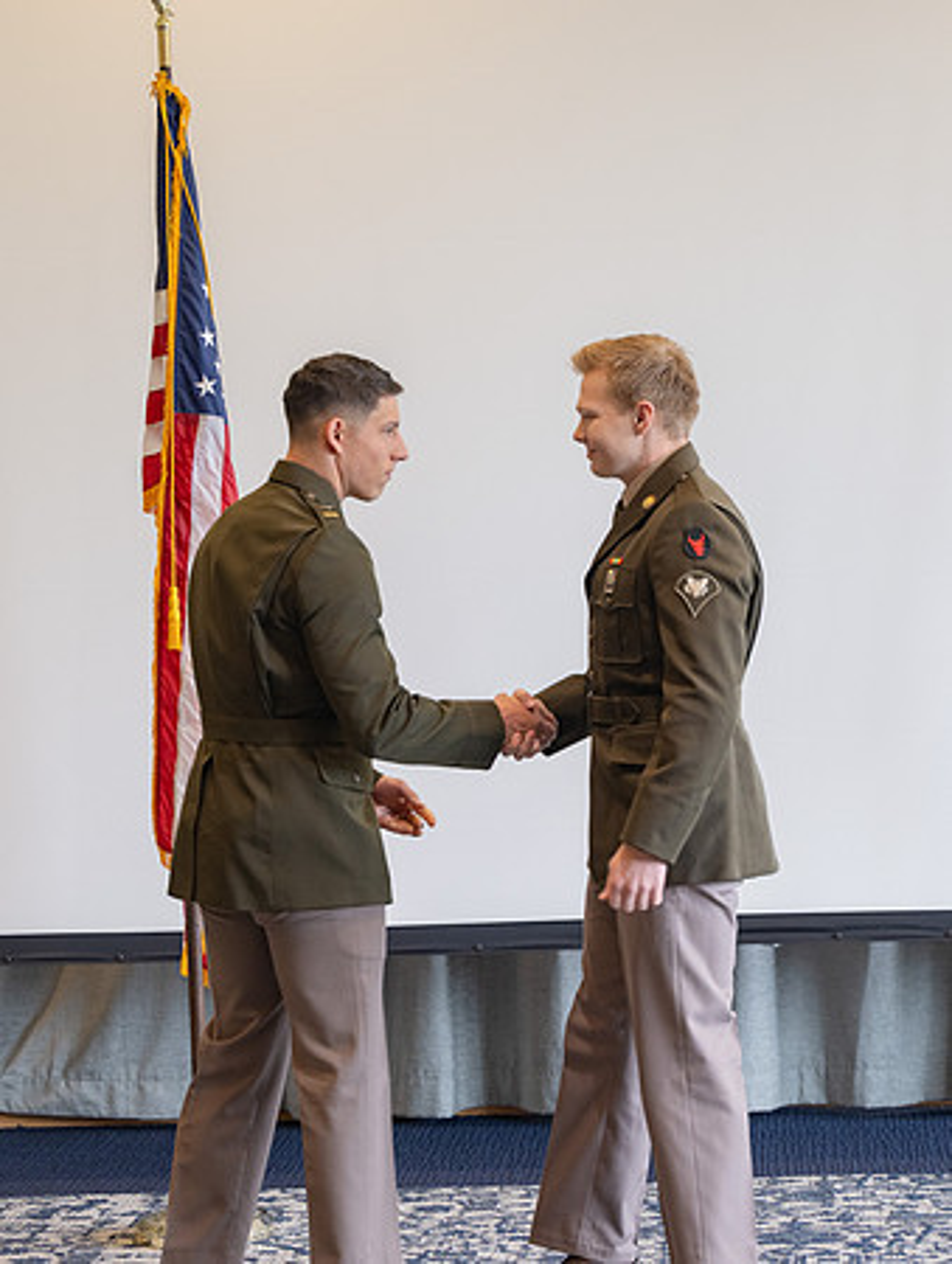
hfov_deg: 14.7
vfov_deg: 19.4
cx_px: 691
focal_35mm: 101
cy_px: 632
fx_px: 3687
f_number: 2.8
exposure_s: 1/200
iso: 500
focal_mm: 70
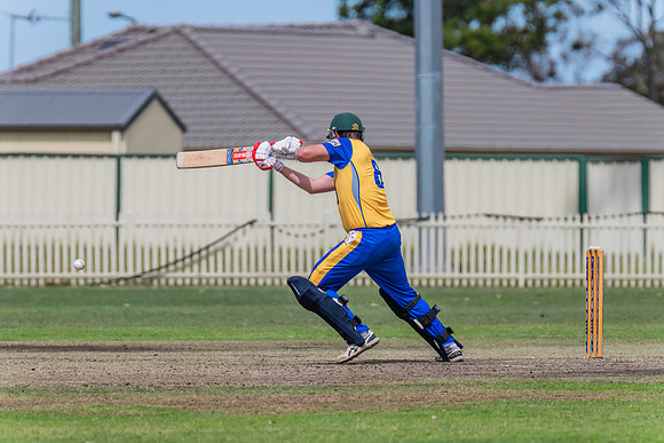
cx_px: 332
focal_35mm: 512
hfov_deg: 4.0
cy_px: 222
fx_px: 9437
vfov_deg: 2.7
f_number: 8
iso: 800
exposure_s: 1/2500
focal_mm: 500
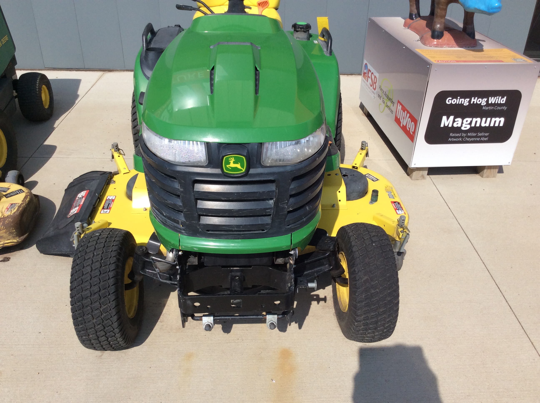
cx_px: 270
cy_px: 202
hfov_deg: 56.9
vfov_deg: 44.1
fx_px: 498
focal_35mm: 32
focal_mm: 3.3
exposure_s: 1/1733
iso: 32
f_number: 2.4
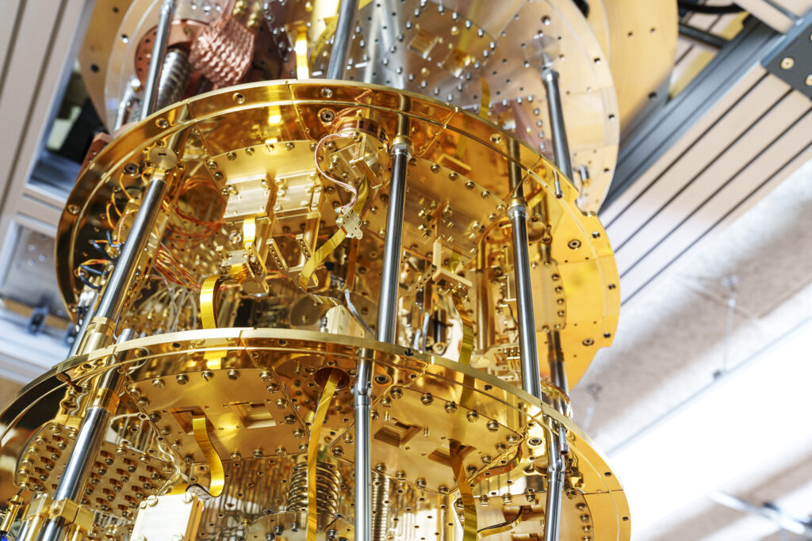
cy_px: 270
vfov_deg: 36.9
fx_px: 812
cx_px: 406
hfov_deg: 53.1
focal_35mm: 36
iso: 800
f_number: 5
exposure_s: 1/100
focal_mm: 36
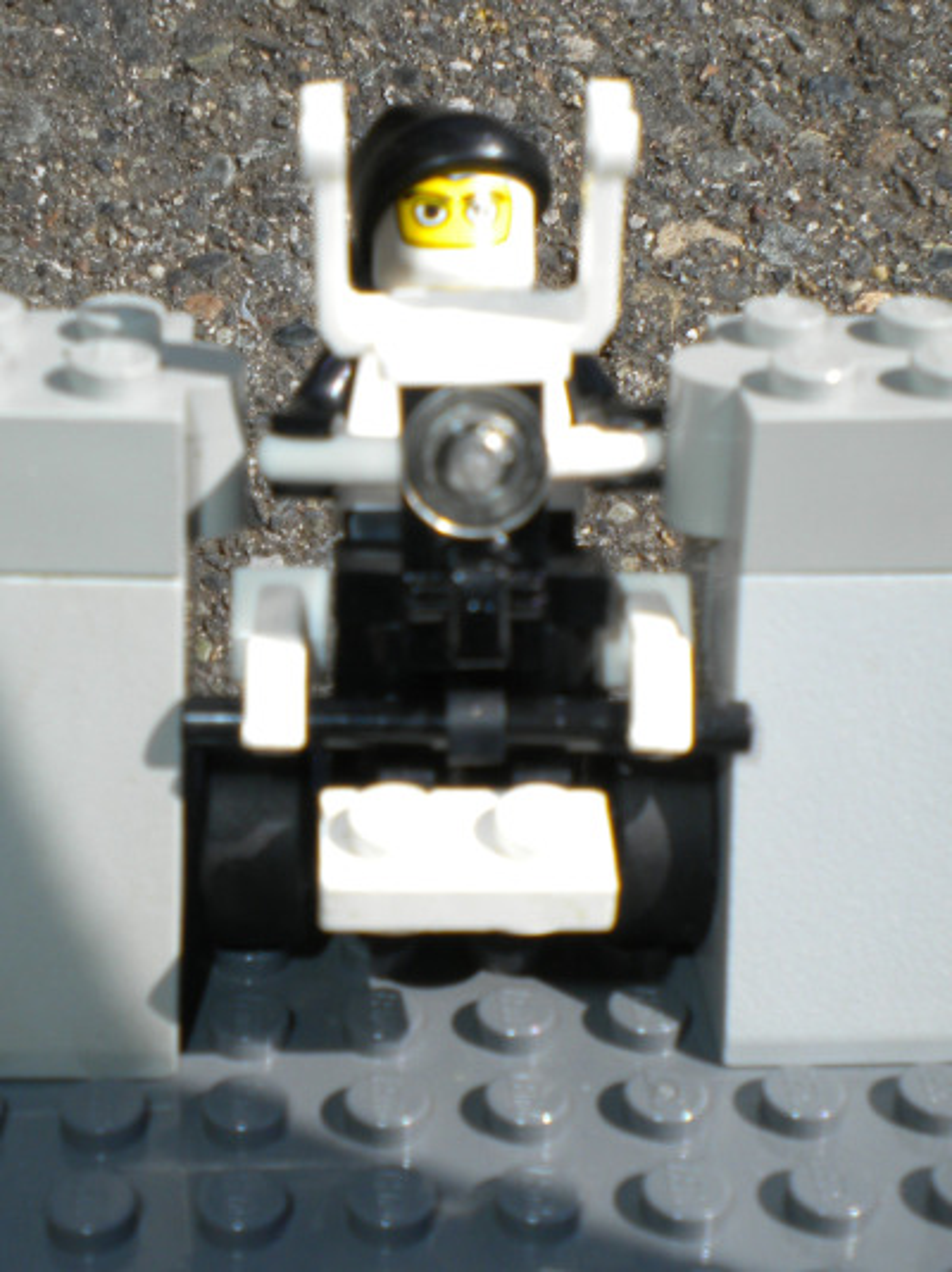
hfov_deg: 35.1
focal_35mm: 41
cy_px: 636
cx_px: 476
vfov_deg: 45.8
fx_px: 1505
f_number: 4.9
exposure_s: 1/790
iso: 80
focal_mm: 7.4
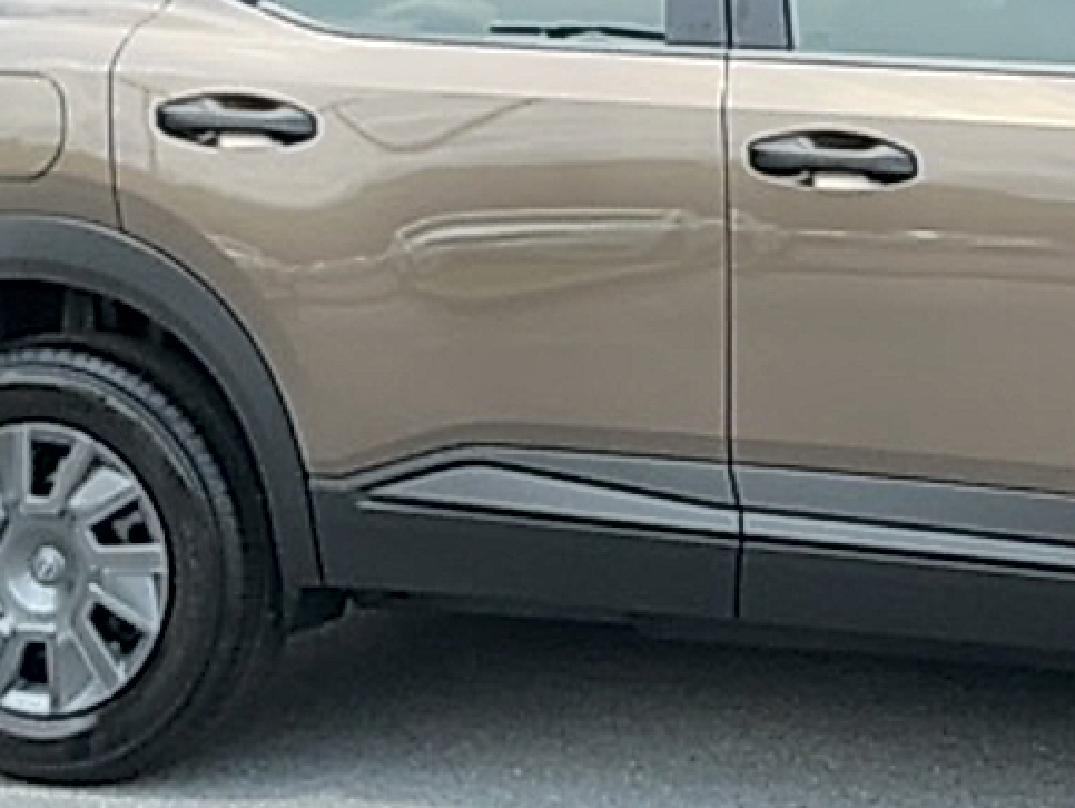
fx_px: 2984
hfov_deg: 19.7
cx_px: 1124
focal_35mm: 96
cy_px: 22
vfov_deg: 15.2
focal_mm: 3
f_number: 1.8
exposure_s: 1/759
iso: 25
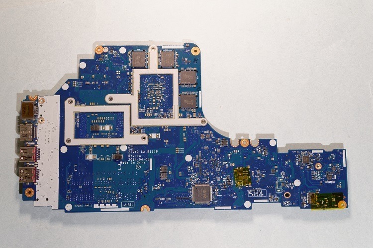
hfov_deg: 45.0
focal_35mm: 44
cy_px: 124
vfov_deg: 30.8
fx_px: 450
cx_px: 186
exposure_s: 1/3
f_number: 8
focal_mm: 29
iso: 100
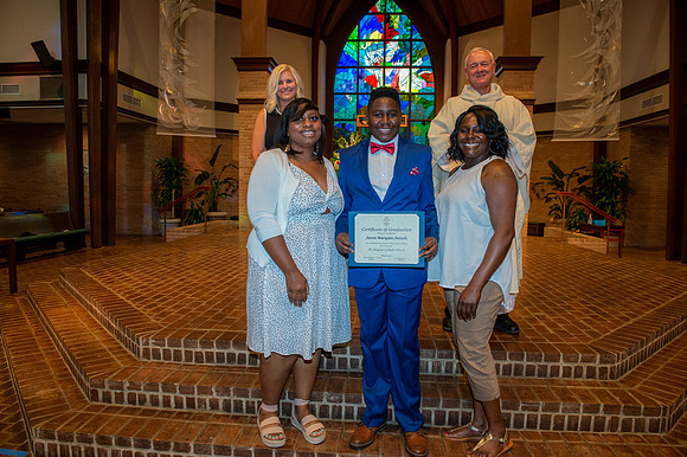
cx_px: 344
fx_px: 458
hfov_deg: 73.8
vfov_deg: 53.1
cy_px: 228
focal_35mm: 24
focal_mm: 24
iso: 2000
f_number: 5.6
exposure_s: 1/125
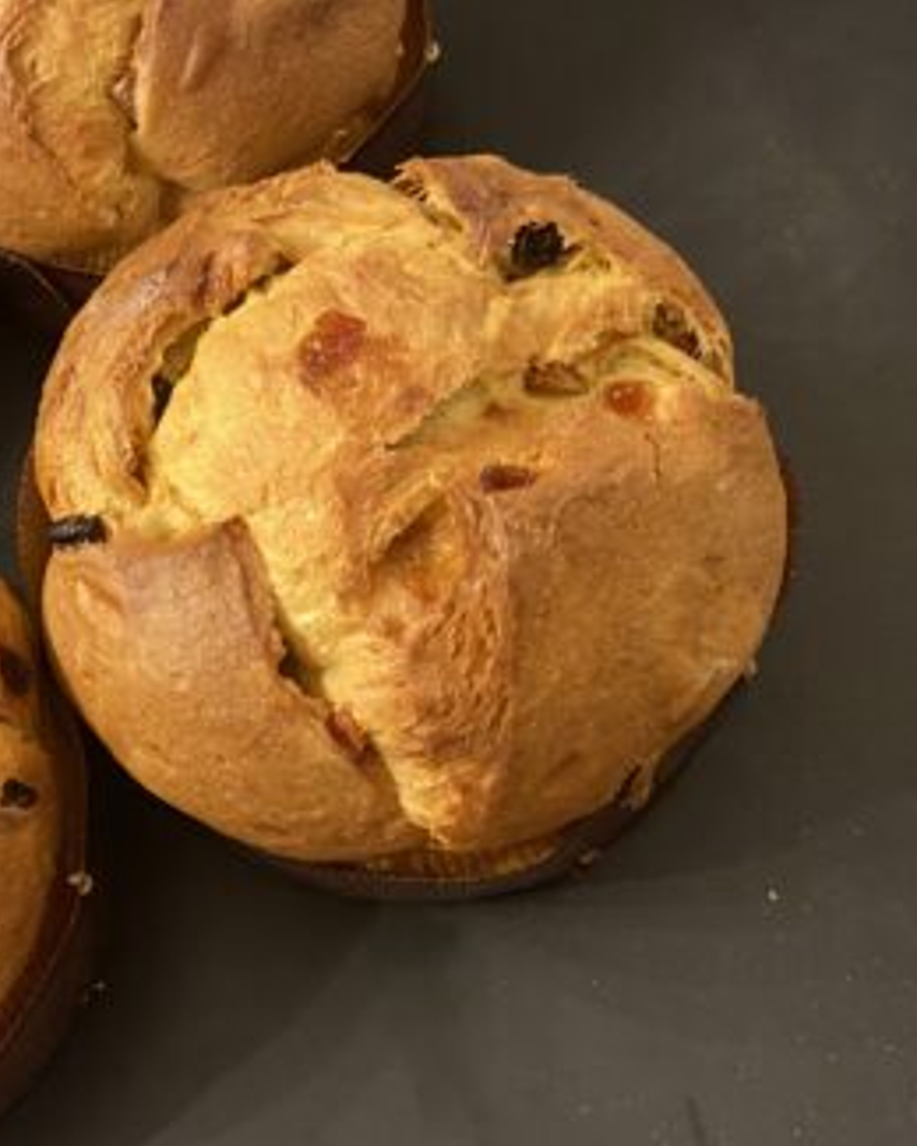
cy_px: 480
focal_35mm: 52
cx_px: 19
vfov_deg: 35.9
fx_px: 1764
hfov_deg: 27.6
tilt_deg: -59.7
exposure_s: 1/50
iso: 400
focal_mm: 4.25
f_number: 1.8
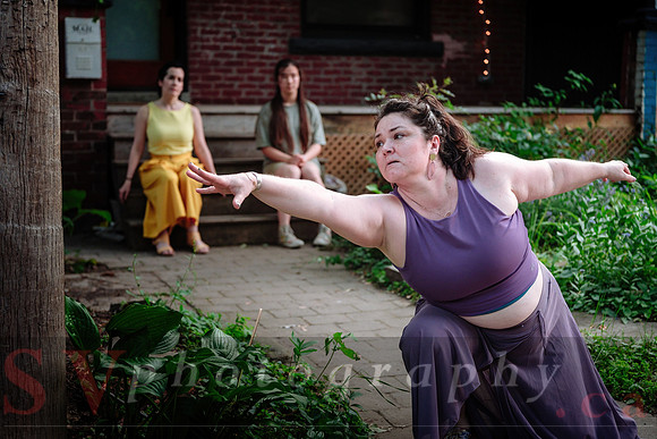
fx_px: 975
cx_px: 340
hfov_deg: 37.2
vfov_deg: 25.3
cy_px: 205
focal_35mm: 53
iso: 500
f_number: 1.8
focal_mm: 32.2
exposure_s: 1/400
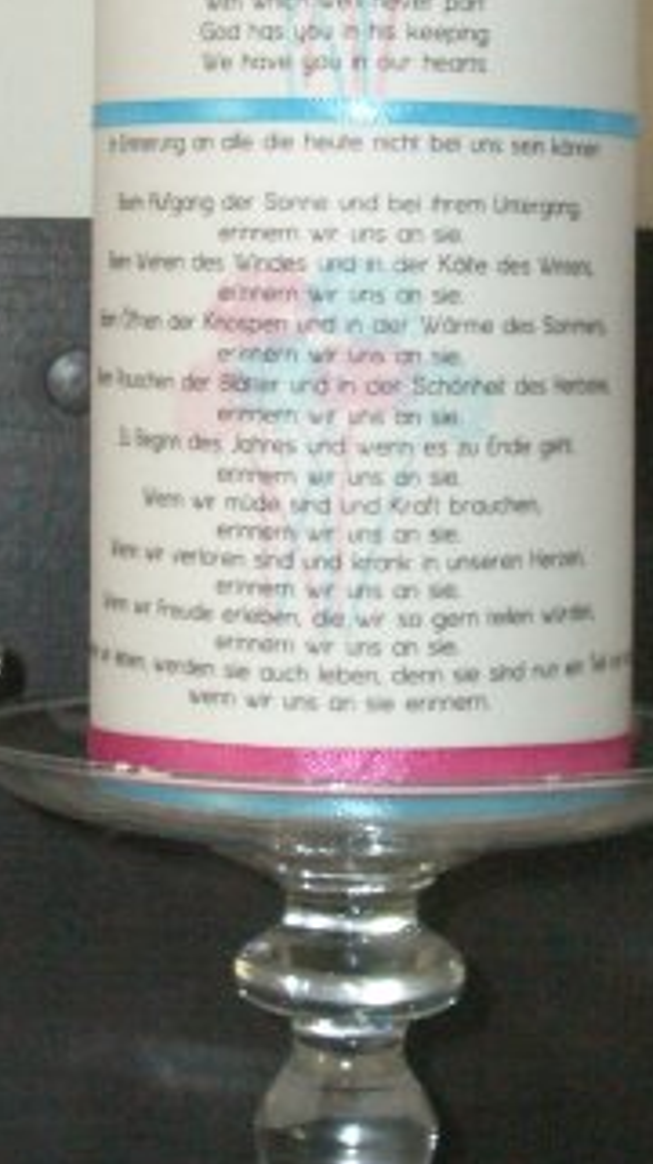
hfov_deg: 10.5
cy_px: 314
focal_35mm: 115
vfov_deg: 18.5
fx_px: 3548
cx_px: 403
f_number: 3.1
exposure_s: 1/60
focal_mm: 8.2
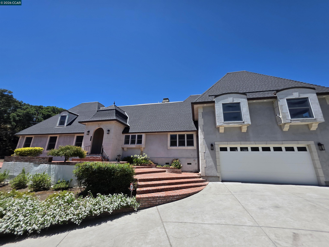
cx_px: 164
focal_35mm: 13
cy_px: 124
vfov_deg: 89.9
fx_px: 124
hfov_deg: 106.2
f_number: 1.9
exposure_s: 1/2517
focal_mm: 2.2
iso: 40
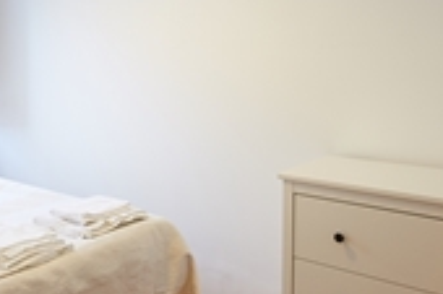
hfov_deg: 47.5
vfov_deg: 32.7
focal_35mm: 40
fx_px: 492
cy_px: 74
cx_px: 141
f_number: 7.1
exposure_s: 1/10
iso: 400
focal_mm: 16
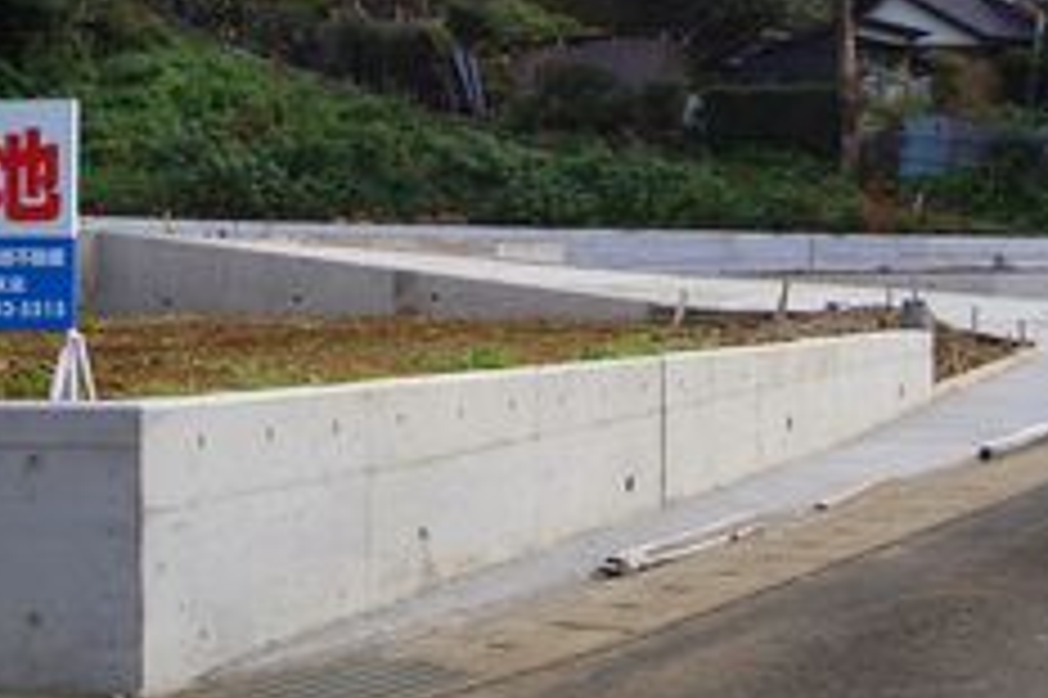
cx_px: 468
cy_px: 113
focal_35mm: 75
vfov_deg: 18.0
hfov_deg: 27.0
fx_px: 2182
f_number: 4.3
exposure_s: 1/250
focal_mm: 5.8
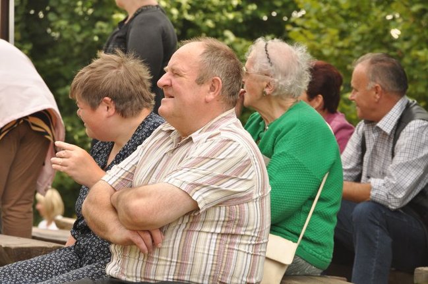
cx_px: 214
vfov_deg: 4.6
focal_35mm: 300
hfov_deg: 6.9
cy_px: 142
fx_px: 3562
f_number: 13
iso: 400
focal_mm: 200
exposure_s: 1/200
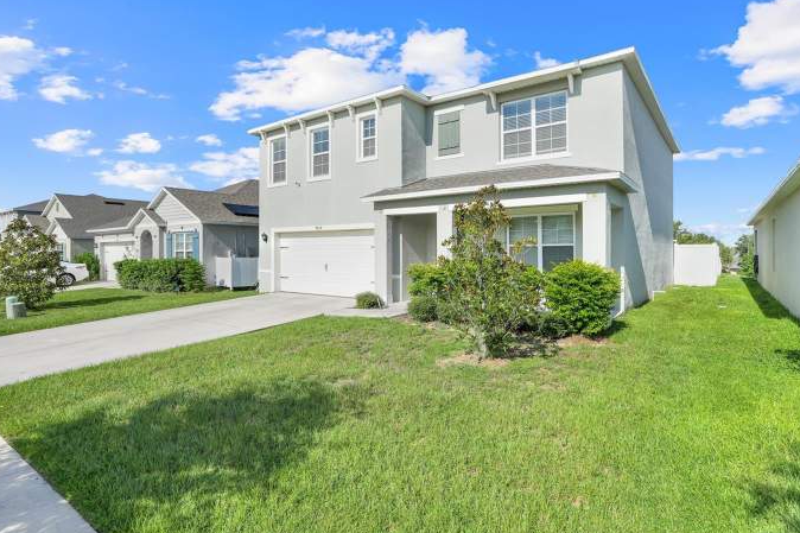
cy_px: 246
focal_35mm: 19
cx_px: 426
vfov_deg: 64.4
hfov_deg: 86.8
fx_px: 422
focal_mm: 16
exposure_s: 1/1000
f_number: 9
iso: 250
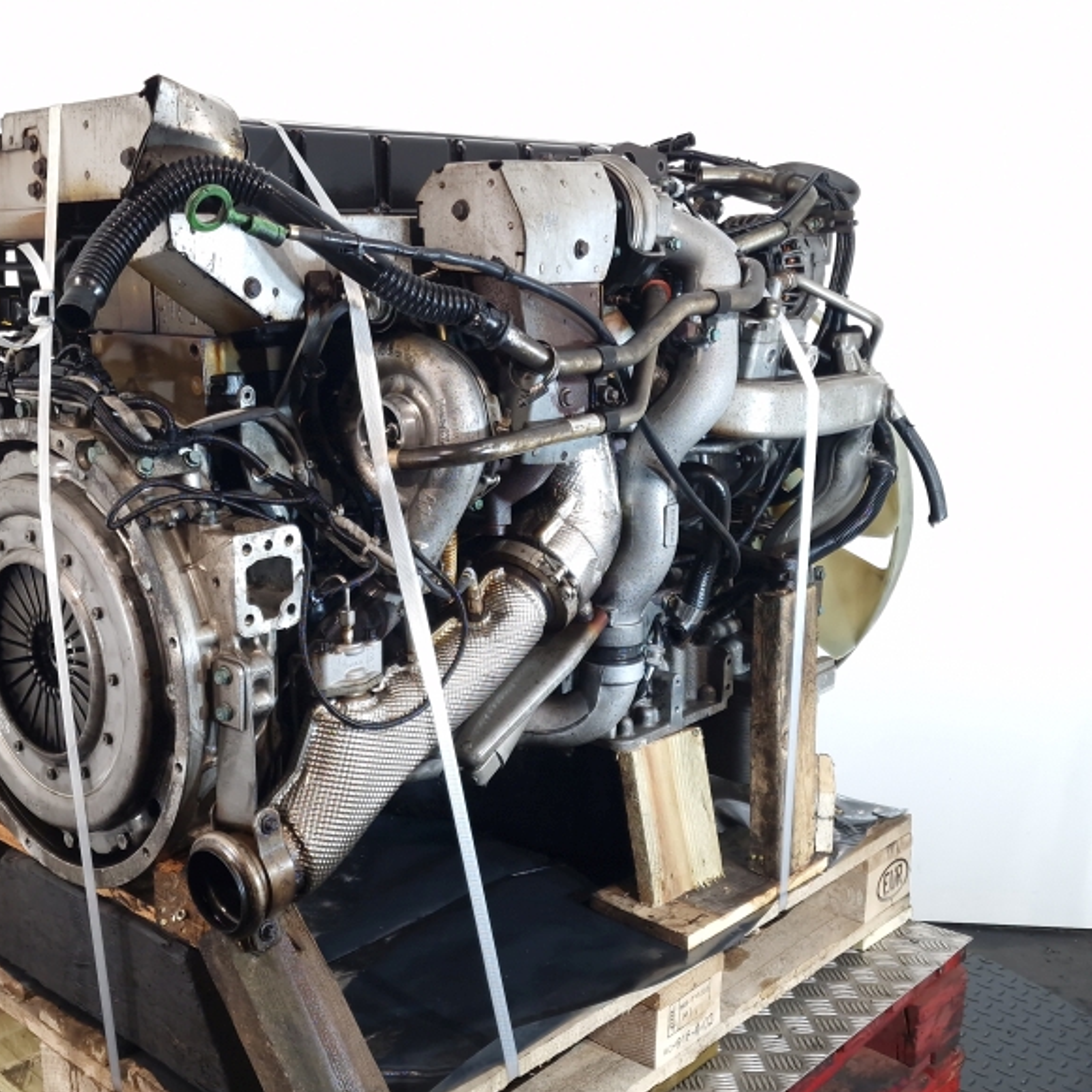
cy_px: 551
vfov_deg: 57.3
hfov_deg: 56.4
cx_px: 393
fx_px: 999
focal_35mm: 28
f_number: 1.8
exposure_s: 1/50
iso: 100
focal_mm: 6.4
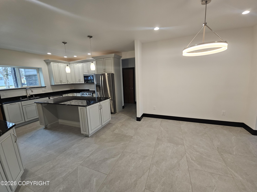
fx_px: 97
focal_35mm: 13
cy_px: 96
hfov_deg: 106.2
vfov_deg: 89.9
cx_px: 128
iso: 125
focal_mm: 2.2
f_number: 2.2
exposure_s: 1/60
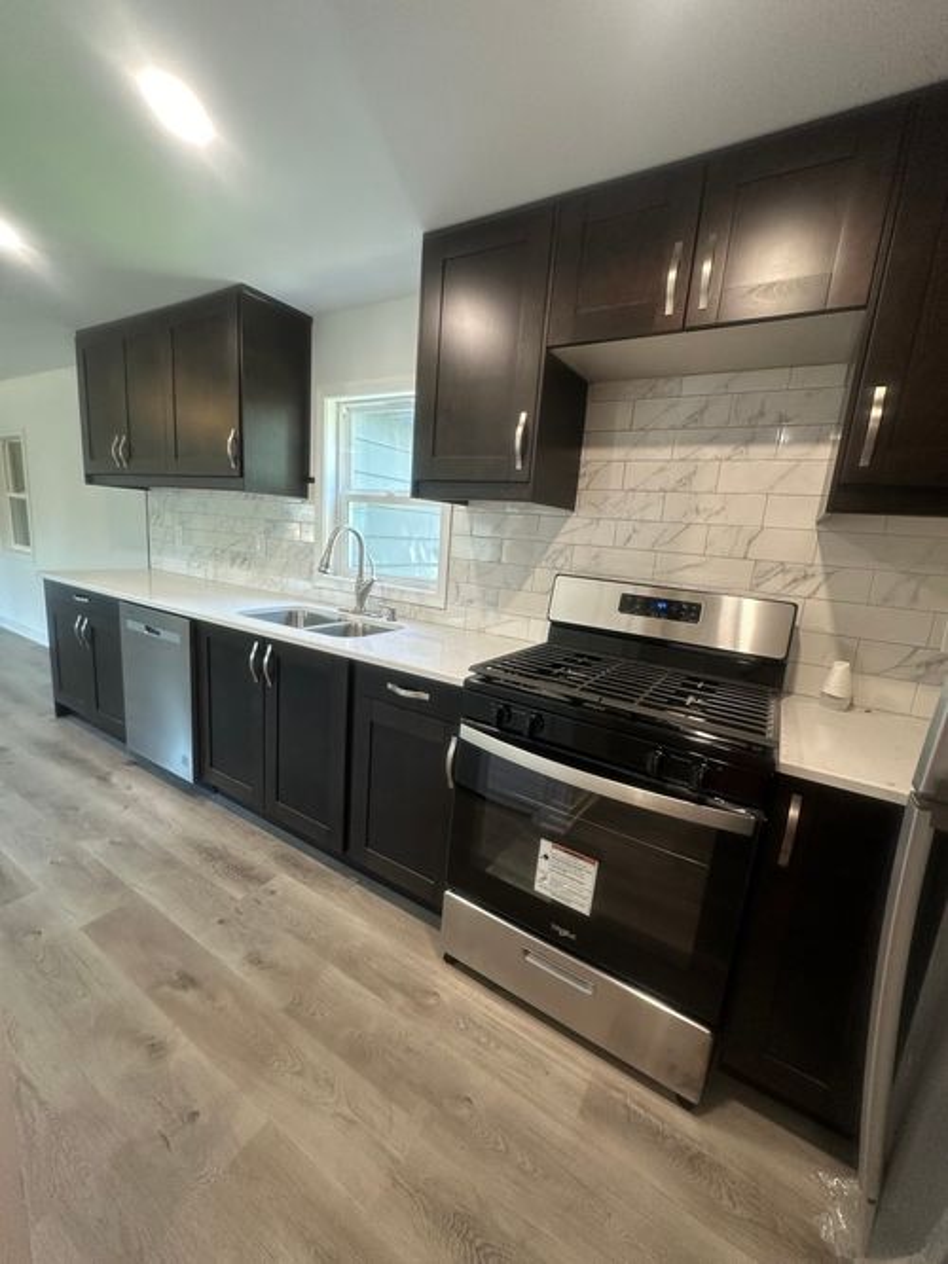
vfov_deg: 102.1
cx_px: 474
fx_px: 511
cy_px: 632
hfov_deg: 85.7
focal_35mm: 14
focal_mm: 2.22
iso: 160
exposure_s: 1/60
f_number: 2.2
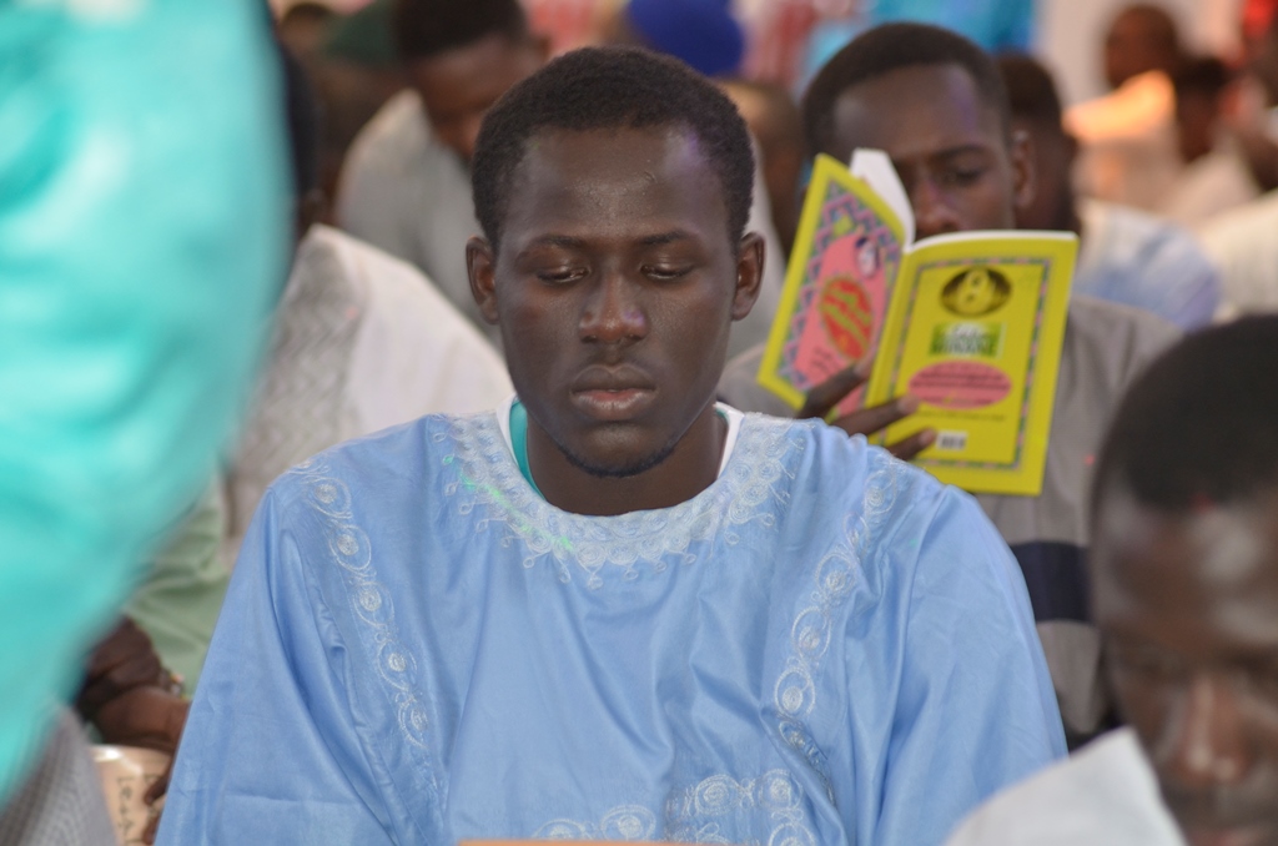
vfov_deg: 6.8
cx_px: 639
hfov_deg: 10.2
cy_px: 423
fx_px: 7173
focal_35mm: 202
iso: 640
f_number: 4.2
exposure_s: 1/50
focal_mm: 135
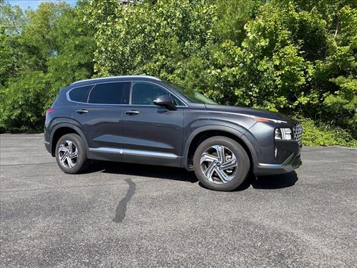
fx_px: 248
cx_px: 178
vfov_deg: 56.8
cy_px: 134
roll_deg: +0.3
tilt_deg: -5.7
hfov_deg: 71.6
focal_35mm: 24
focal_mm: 6.76
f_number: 1.78
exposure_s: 1/2232
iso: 80
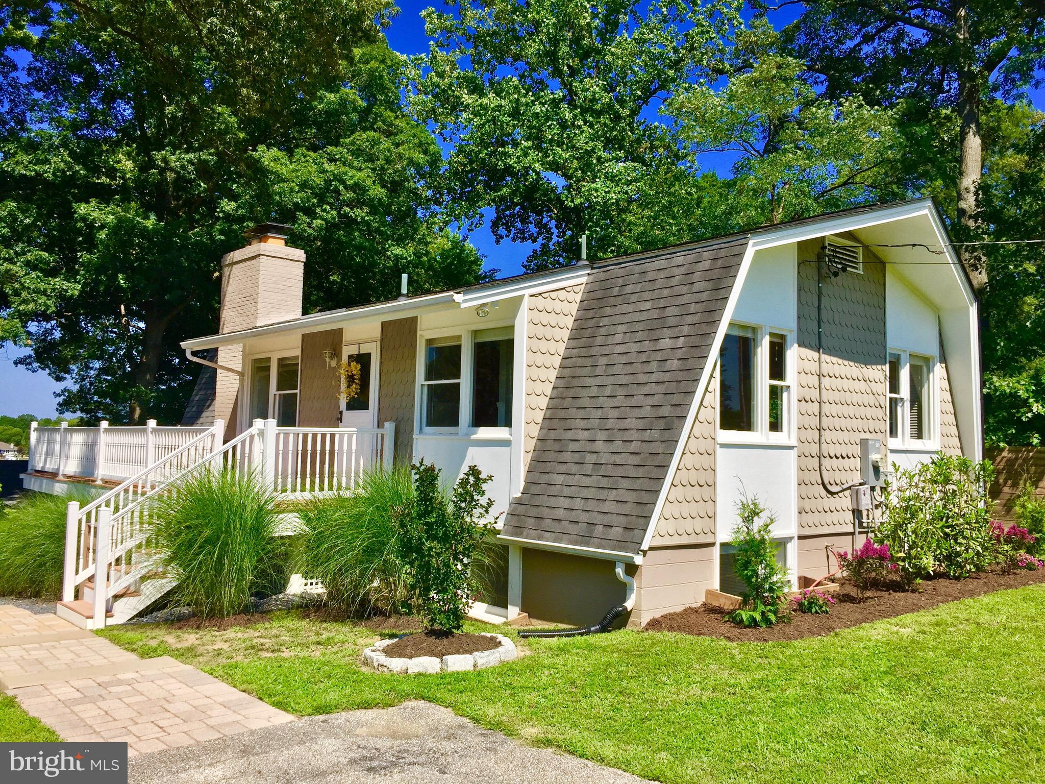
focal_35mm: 29
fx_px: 875
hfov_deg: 61.7
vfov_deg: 48.2
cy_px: 392
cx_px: 522
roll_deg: -2.6
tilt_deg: +4.5
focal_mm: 4.15
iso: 32
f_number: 2.2
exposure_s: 1/2475
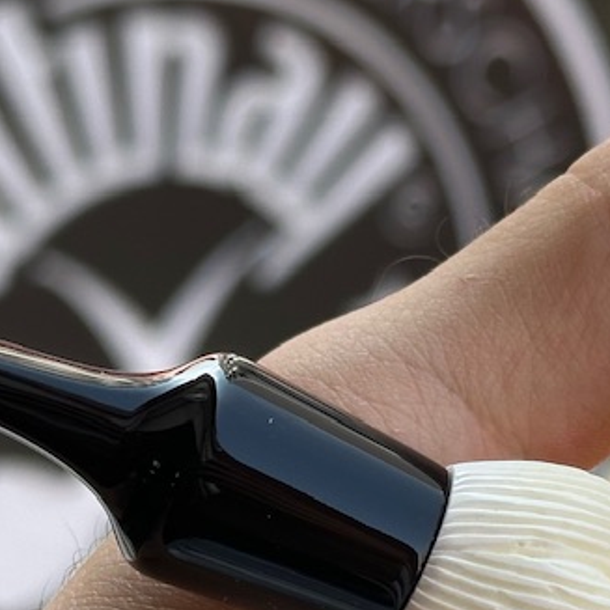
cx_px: 563
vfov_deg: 10.5
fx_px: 3310
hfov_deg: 10.5
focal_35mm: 166
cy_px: 491
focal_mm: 6.86
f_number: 1.78
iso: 64
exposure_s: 1/631
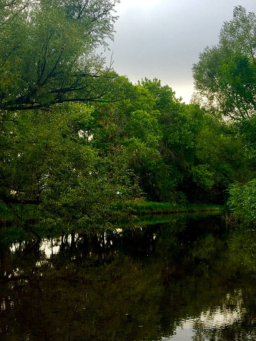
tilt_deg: +0.5
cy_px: 202
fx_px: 533
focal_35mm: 54
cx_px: 134
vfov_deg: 35.4
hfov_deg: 27.0
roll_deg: +1.5
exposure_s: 1/120
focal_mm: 4.15
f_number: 2.2
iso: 25
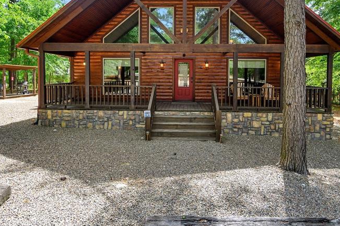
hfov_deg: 78.6
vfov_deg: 56.2
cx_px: 179
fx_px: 208
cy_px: 79
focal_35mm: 22
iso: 640
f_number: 4
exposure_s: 1/640
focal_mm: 14
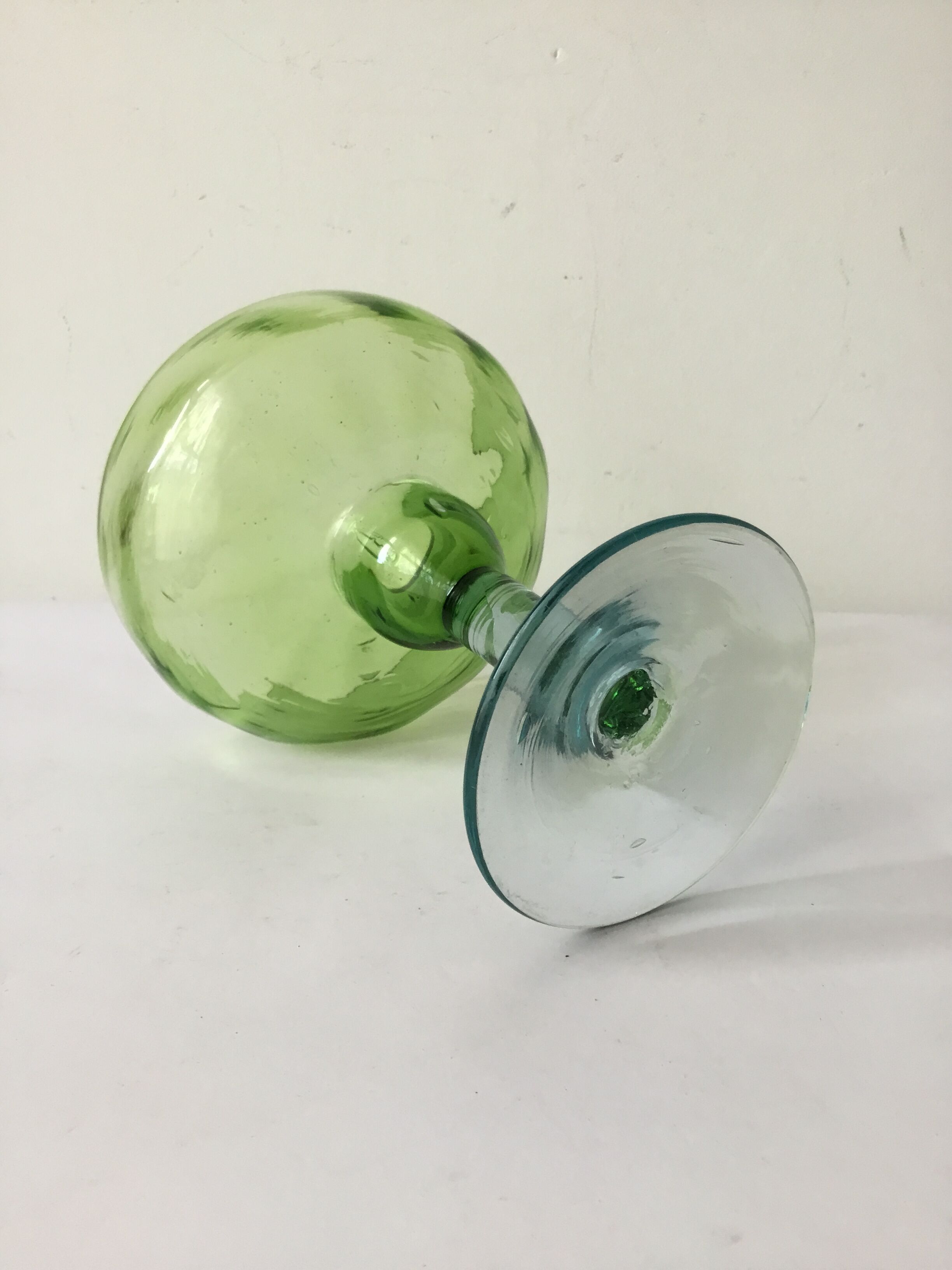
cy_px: 635
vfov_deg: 58.4
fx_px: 1137
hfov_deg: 45.4
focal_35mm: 31
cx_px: 476
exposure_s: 1/33
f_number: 2.4
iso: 25
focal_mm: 3.3
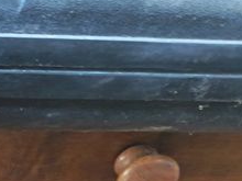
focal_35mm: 109
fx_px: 762
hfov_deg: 14.6
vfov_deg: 13.1
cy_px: 230
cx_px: -257
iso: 3446
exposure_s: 1/25
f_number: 1.75
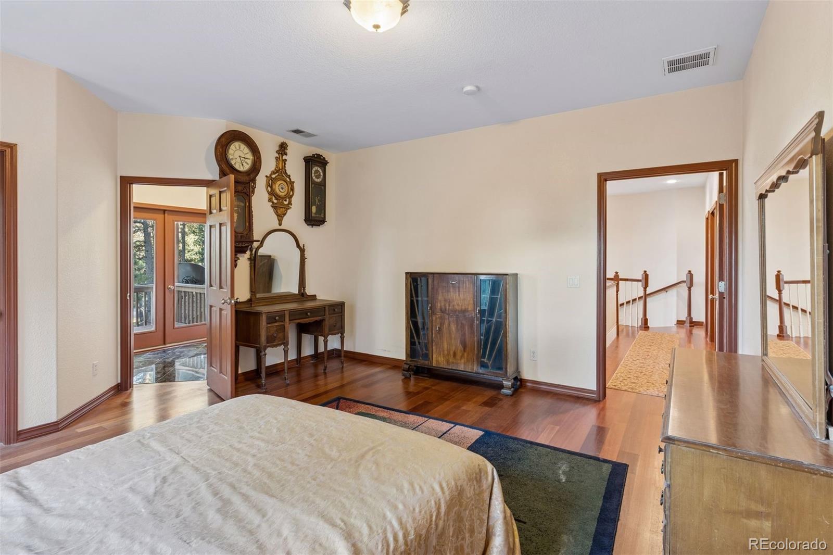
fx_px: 416
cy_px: 278
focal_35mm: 18
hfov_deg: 90.0
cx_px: 416
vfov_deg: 67.4
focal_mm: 18
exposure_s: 1/2
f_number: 9
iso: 400
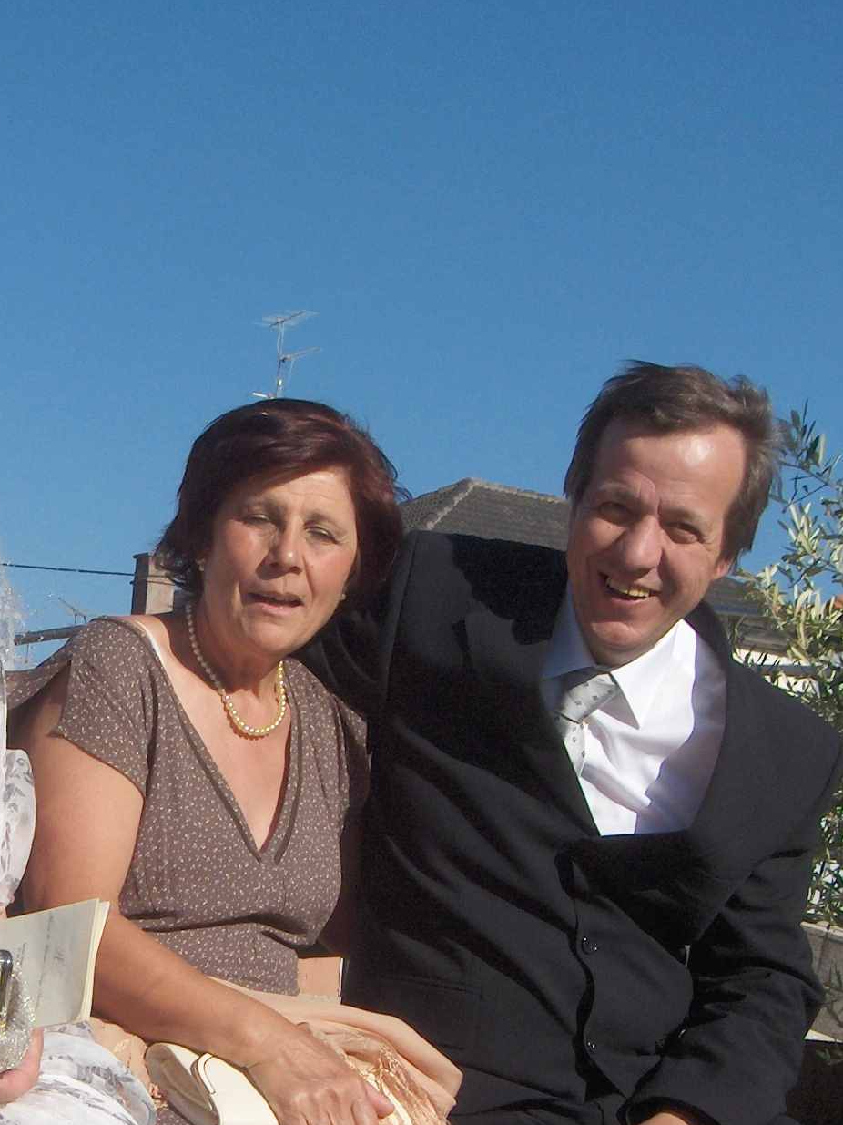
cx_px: 102
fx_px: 2663
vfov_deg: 23.7
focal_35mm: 82
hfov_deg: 17.7
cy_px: 798
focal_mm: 8
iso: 100
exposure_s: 1/1064
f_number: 4.8
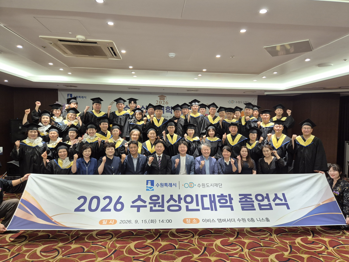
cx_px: 174
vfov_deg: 58.9
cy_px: 131
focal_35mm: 23
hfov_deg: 73.9
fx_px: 232
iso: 400
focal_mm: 5.4
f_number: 1.8
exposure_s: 1/120
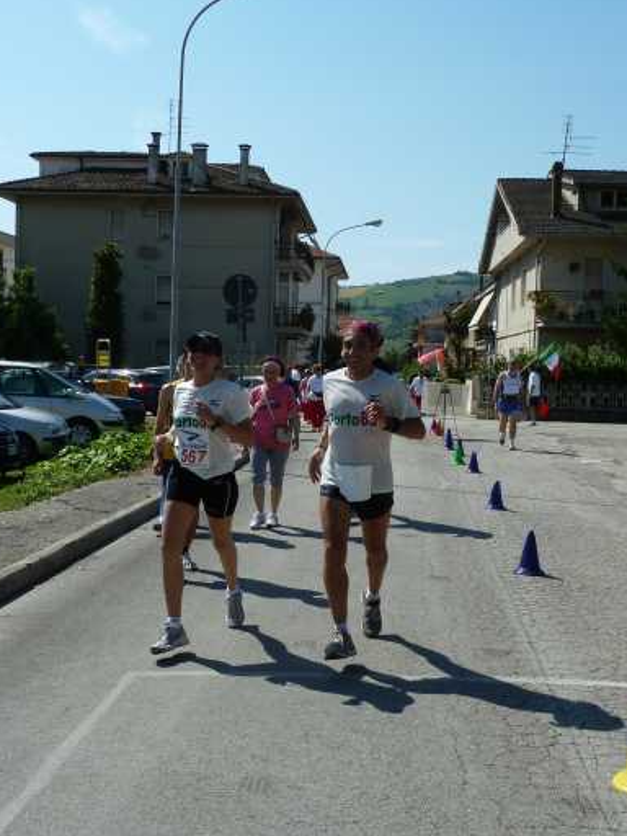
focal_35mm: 41
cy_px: 417
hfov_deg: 35.1
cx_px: 310
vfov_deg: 45.8
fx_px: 990
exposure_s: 1/500
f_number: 5.6
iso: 80
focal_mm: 5
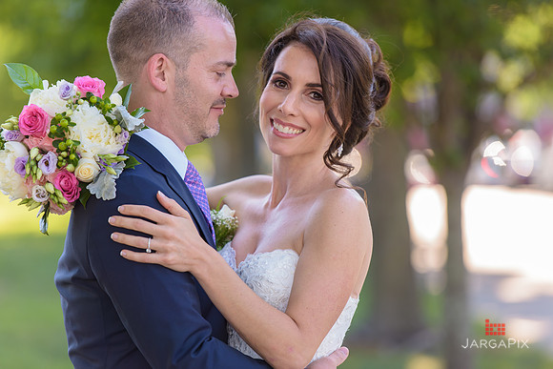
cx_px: 276
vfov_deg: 7.6
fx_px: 2766
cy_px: 184
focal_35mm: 180
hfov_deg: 11.4
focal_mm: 180
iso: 200
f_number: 3.2
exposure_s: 1/200
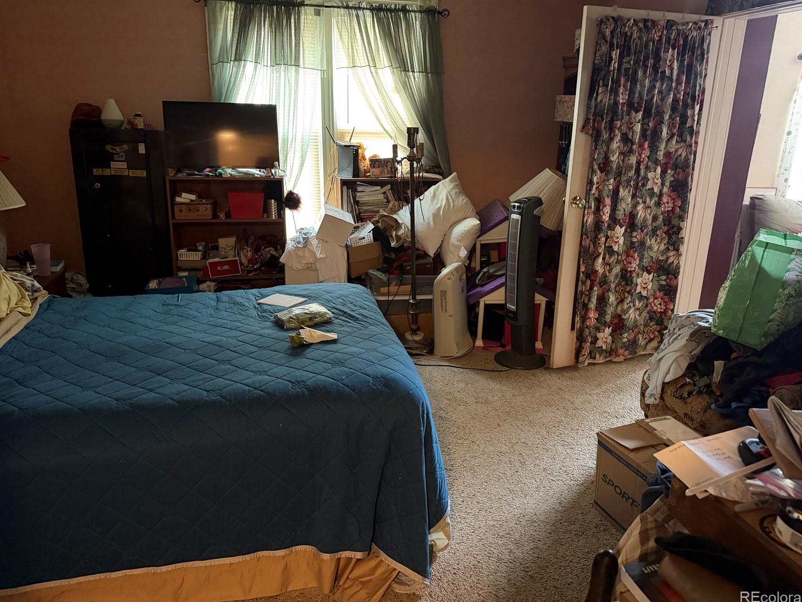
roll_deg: +0.0
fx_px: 579
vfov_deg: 54.9
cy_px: 295
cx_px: 407
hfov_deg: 69.4
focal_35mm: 25
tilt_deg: -17.0
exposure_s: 1/30
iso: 1000
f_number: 1.78
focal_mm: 6.76
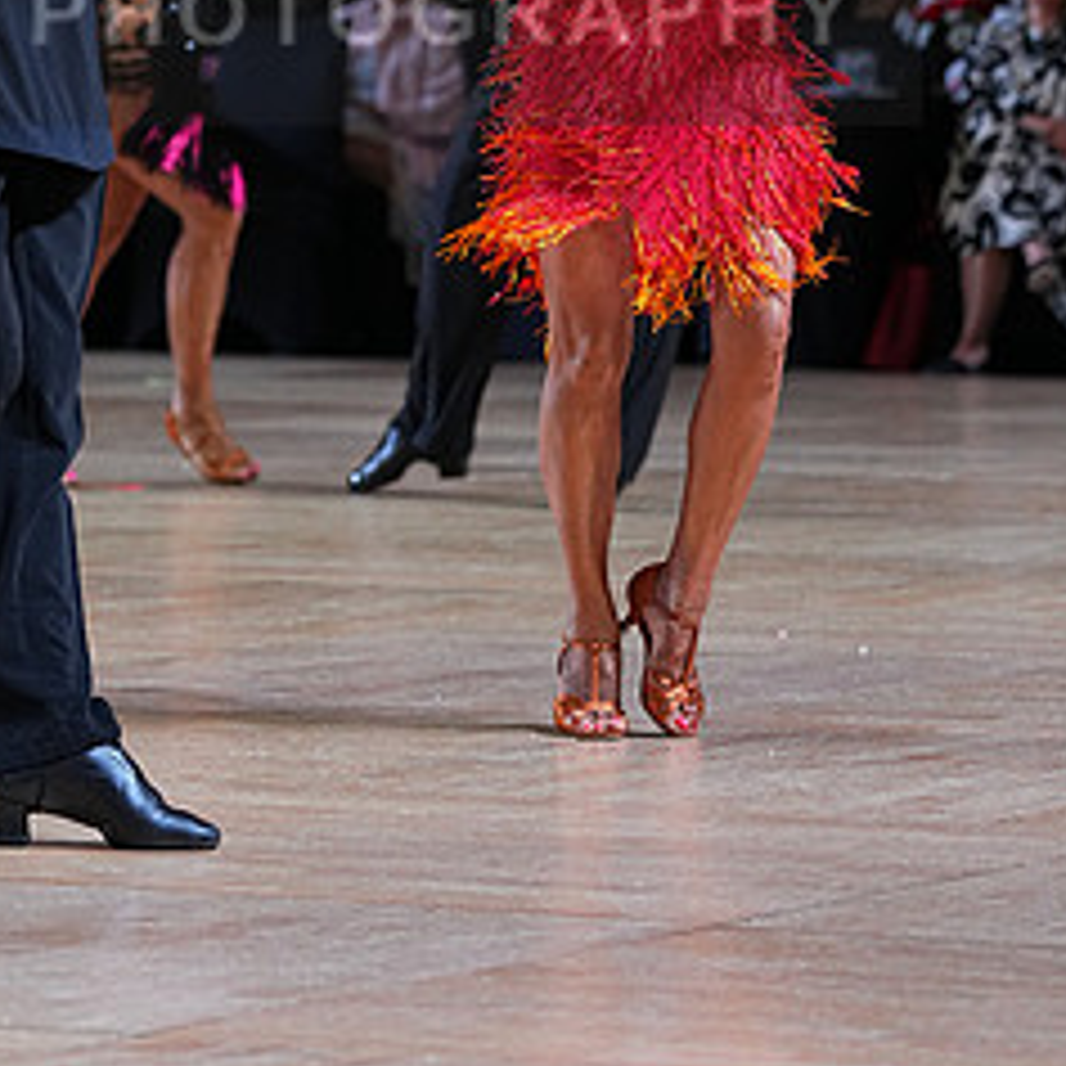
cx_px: 304
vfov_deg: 6.8
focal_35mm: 258
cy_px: -22
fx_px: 8989
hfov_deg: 6.8
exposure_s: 1/500
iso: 1250
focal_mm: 124
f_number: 4
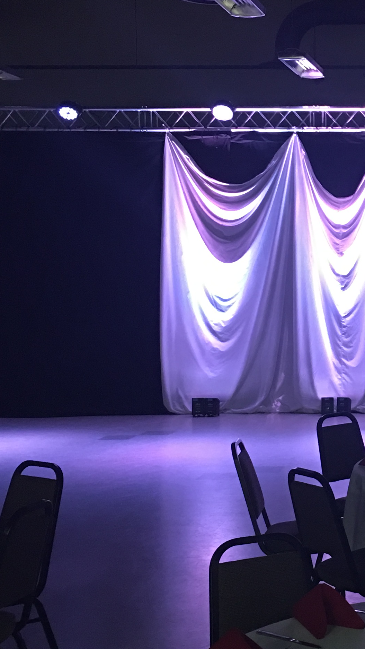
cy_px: 305
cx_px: 484
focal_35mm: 68
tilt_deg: -2.2
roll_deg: -0.6
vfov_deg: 31.0
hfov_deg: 16.7
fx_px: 1170
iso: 80
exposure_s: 1/15
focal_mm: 4.15
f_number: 2.2
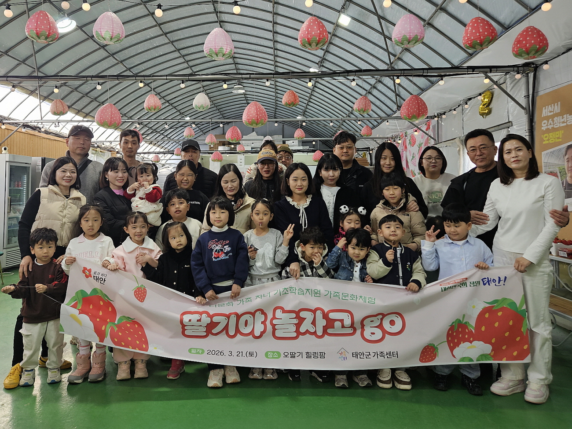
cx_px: 286
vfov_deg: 58.9
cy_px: 214
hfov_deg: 73.9
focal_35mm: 23
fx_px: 380
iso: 32
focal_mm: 5.4
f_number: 1.8
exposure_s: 1/120
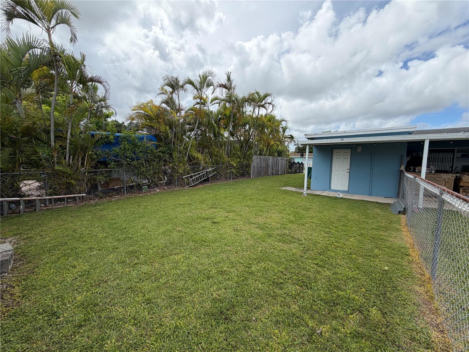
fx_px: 190
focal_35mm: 14
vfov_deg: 85.7
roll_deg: -0.6
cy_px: 176
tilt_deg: -6.0
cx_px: 234
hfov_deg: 102.1
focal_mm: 2.22
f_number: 2.2
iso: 20
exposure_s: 1/770
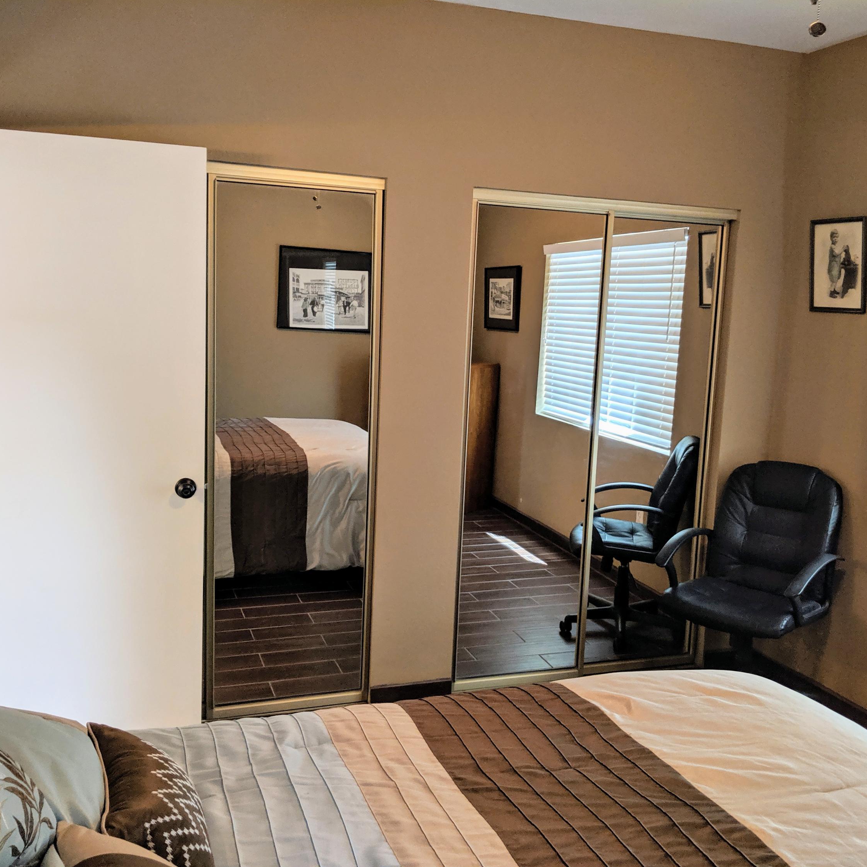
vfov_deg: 51.1
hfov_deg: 51.1
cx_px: 457
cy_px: 433
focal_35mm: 32
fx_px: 907
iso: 126
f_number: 1.8
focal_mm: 4.44
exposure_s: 1/60
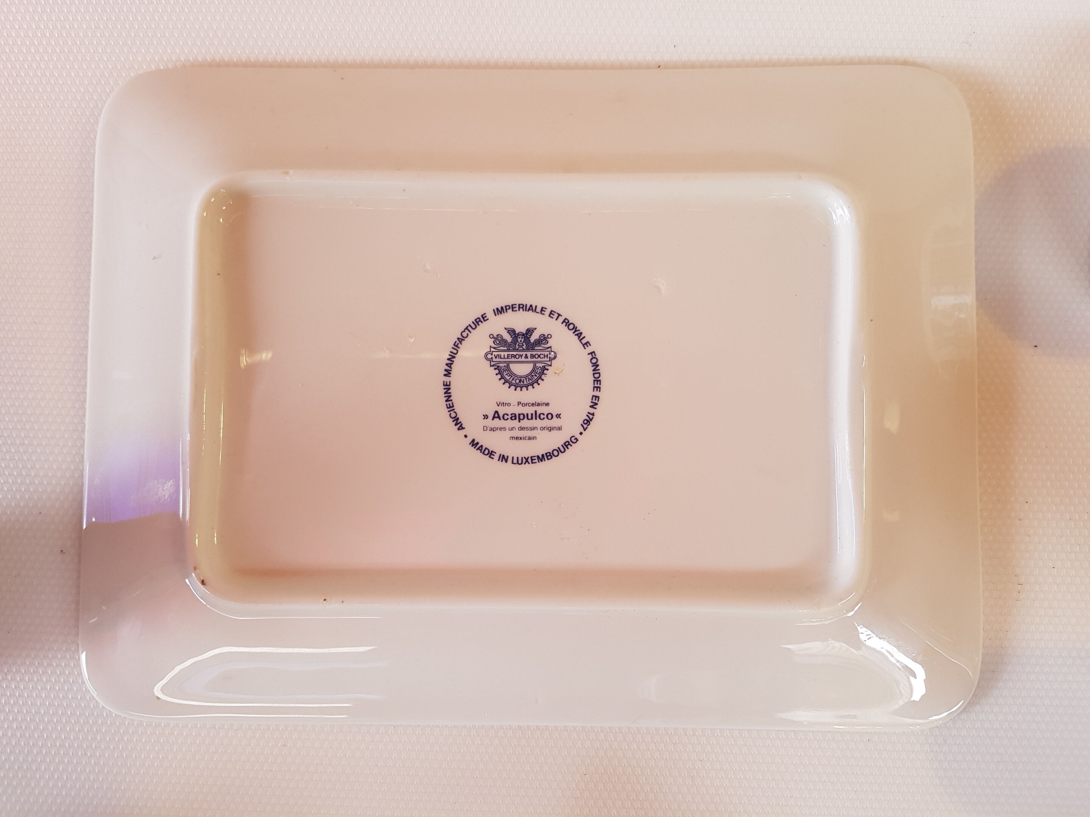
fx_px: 819
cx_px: 545
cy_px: 408
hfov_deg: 67.3
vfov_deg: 53.1
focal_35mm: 26
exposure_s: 1/50
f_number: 1.7
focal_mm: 4.2
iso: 125
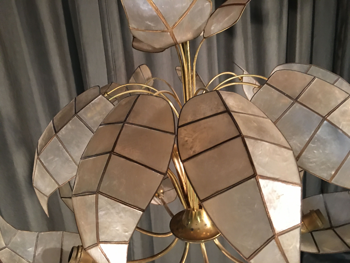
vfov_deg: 48.2
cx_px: 175
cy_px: 132
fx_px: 293
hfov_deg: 61.7
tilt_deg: -17.4
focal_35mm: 29
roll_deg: +3.9
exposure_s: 1/8
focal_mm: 4.15
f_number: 2.2
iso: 125
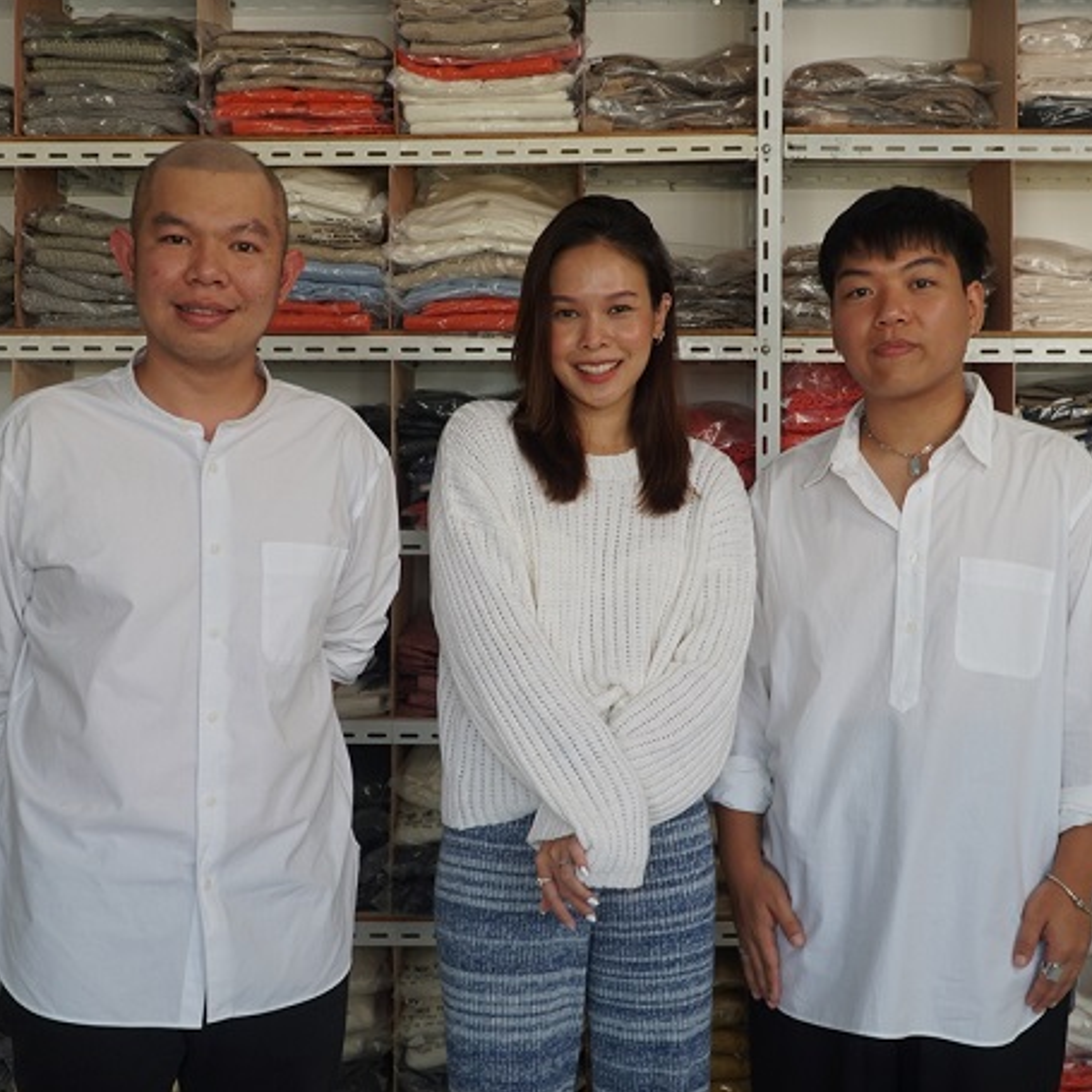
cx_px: 518
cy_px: 540
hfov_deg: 36.1
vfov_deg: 36.1
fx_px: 1677
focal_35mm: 47
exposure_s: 1/60
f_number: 4
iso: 125
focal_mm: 24
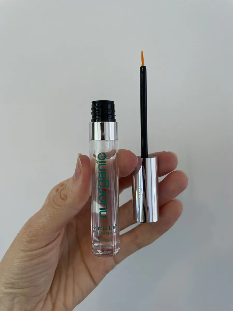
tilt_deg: -21.6
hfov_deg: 53.1
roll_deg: +2.1
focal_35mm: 26
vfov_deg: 67.3
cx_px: 116
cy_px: 156
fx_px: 233
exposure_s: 1/121
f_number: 1.6
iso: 80
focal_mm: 4.2
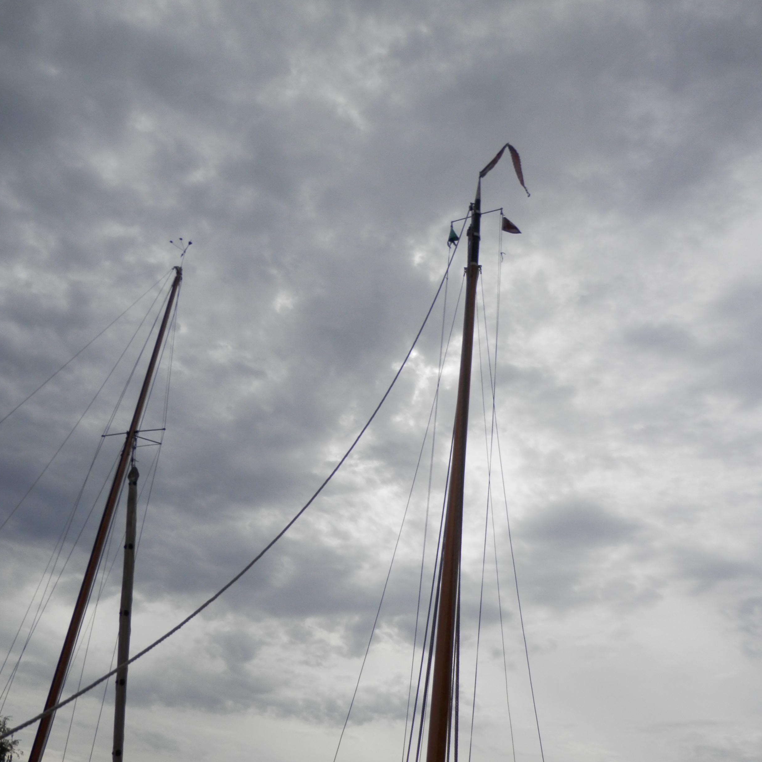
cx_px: 376
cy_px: 493
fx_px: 747
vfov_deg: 53.2
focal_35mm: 30
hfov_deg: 54.0
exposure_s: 1/400
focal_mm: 4.5
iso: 80
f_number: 8.7
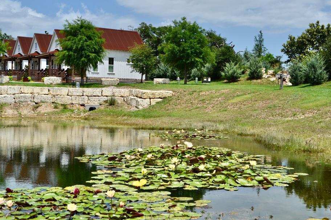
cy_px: 100
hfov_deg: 36.9
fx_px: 496
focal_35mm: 54
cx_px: 174
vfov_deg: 25.0
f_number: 8
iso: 100
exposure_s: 1/320
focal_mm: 32
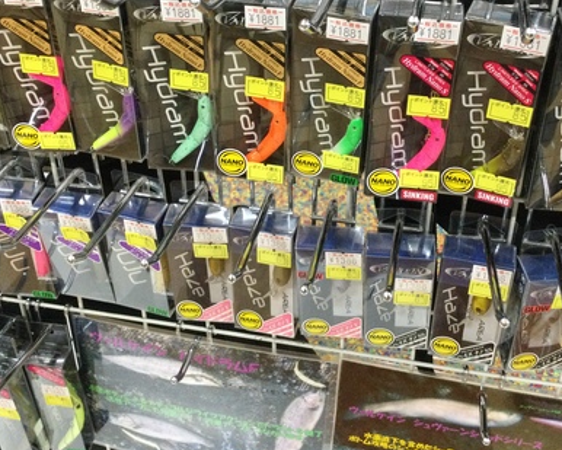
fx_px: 782
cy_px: 138
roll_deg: +0.6
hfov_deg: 39.5
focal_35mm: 47
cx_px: 285
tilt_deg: -32.1
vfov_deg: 31.8
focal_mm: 3.3
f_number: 2.4
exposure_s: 1/30
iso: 200
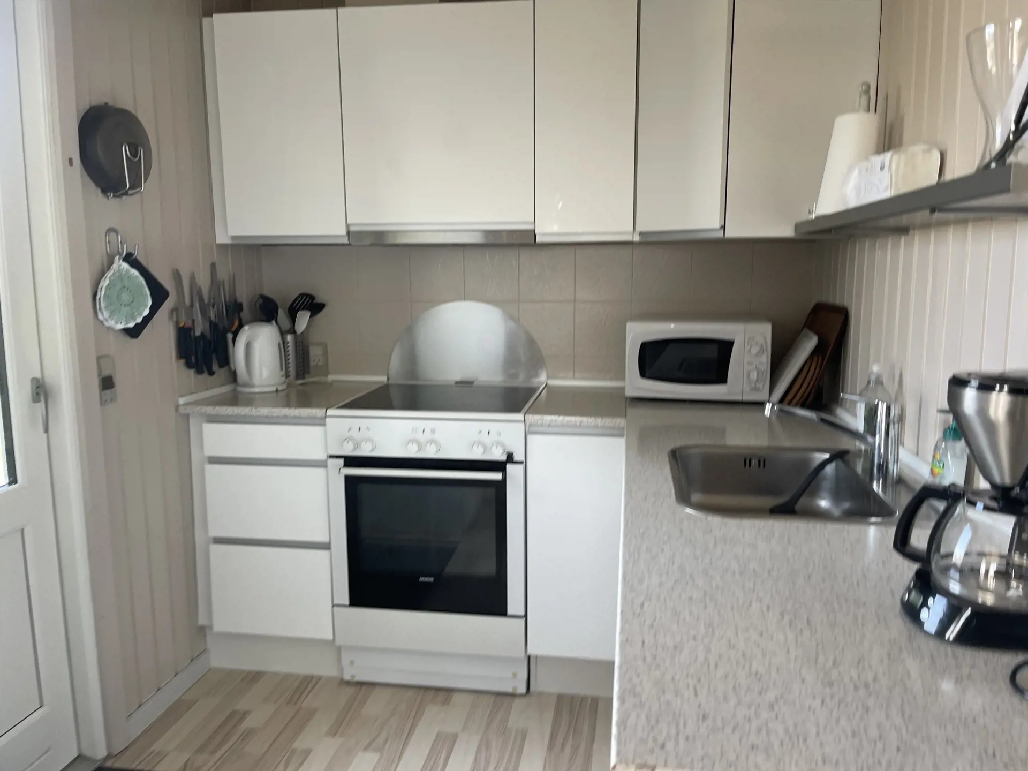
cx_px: 514
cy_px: 386
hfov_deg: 67.3
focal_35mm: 26
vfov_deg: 53.1
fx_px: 772
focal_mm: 5.1
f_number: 1.6
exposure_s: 1/100
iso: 100
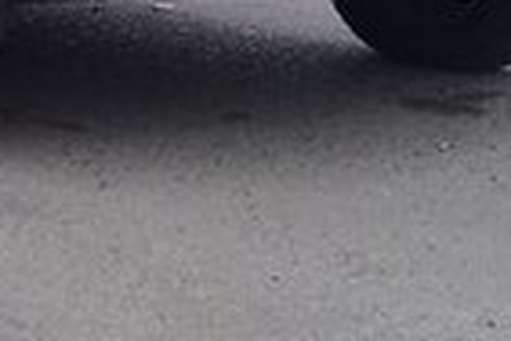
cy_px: -154
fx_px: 2143
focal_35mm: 151
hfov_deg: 13.3
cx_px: -47
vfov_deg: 8.9
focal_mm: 3.3
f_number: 2.2
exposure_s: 1/427
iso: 50
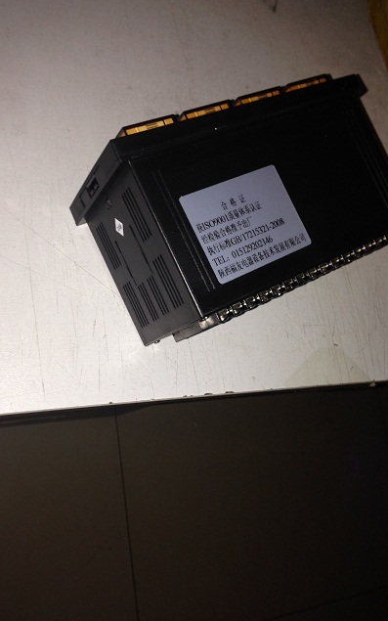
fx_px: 609
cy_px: 308
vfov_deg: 54.0
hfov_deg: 35.3
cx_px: 169
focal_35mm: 36
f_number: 2.4
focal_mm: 4.12
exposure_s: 1/30
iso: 50
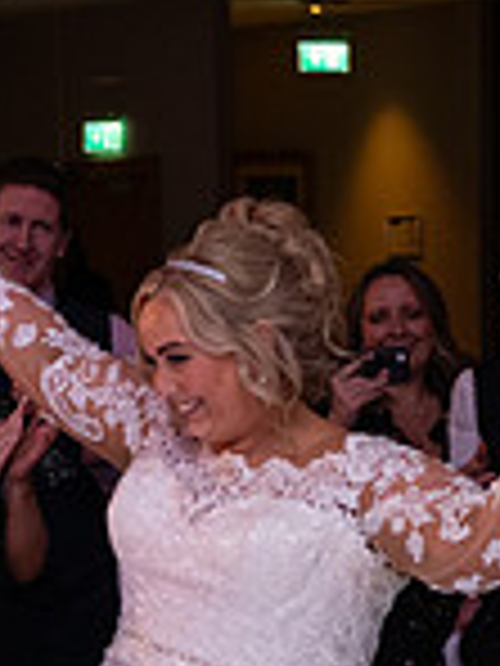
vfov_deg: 10.9
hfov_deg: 8.2
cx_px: 63
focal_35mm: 181
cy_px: 623
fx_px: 3486
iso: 1250
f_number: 3.5
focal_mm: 48
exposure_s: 1/160
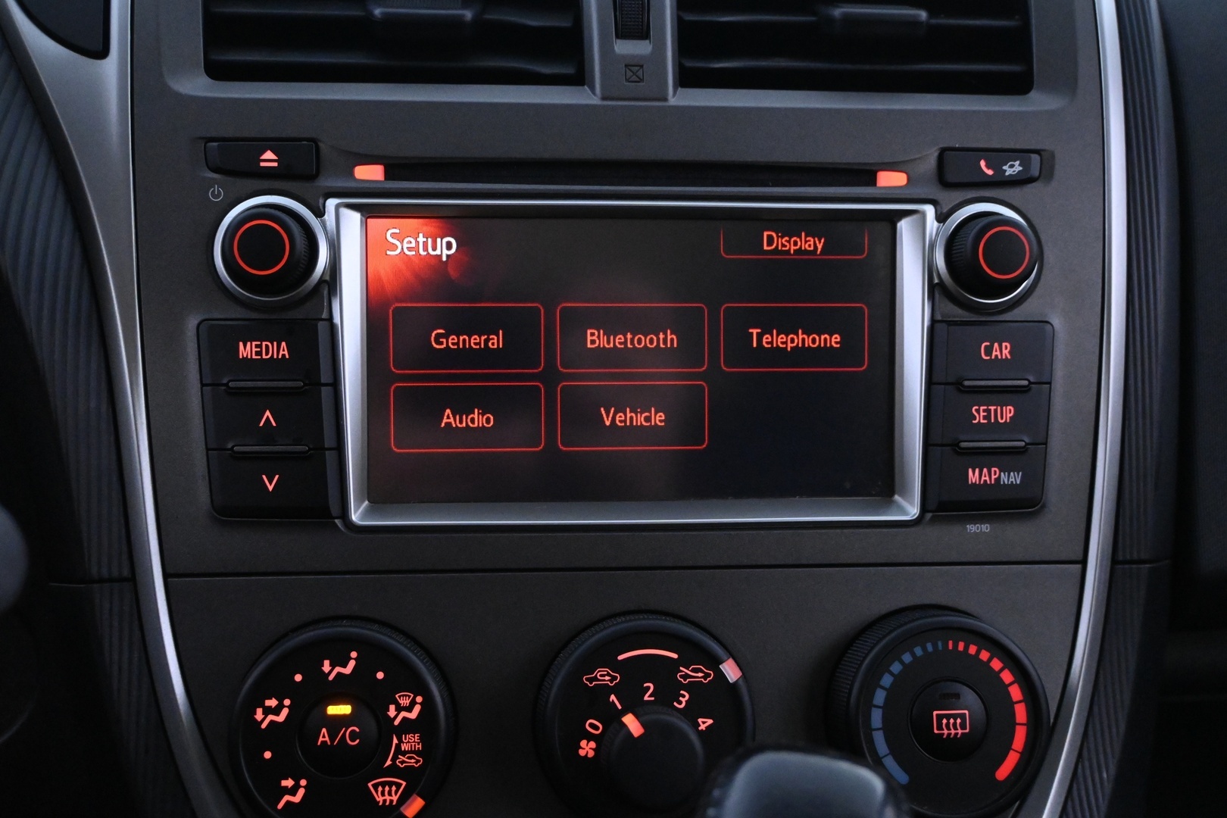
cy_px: 409
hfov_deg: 49.6
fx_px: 1329
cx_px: 614
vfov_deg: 34.2
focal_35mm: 39
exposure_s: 1/60
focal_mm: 26
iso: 6400
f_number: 4.5
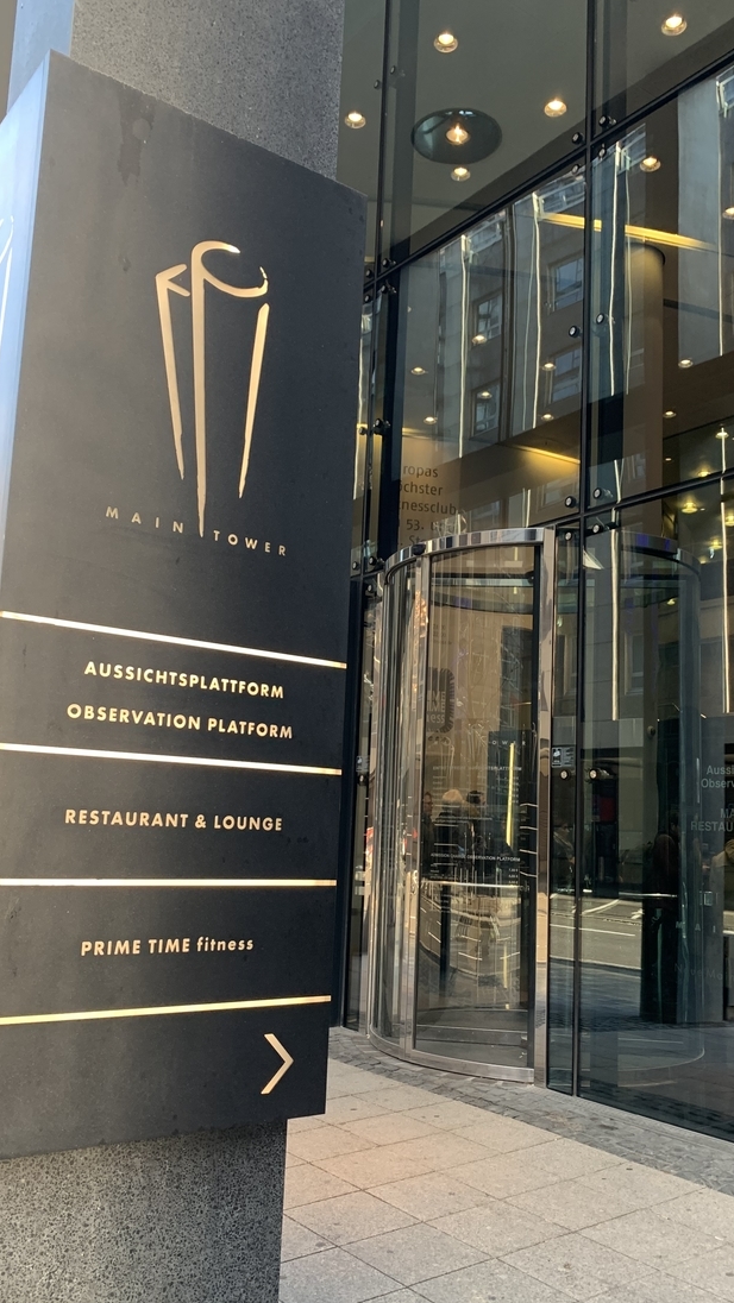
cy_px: 674
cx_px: 357
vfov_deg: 62.6
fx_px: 1072
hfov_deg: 37.8
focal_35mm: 31
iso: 125
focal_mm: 4.25
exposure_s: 1/60
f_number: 1.8
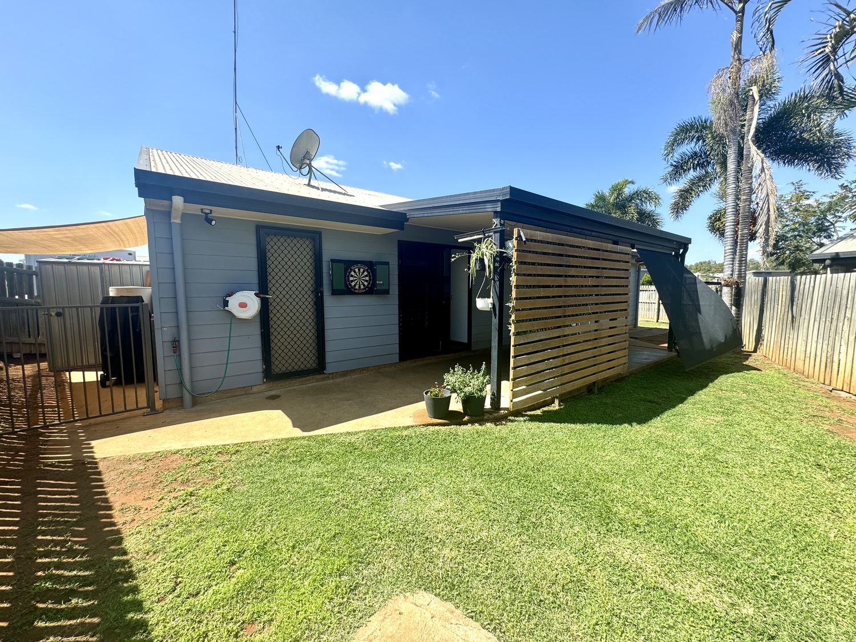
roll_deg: +1.5
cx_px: 428
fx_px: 346
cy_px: 321
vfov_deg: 85.7
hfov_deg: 102.1
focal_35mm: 14
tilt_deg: -6.2
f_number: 2.2
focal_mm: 2.22
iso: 40
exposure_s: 1/587
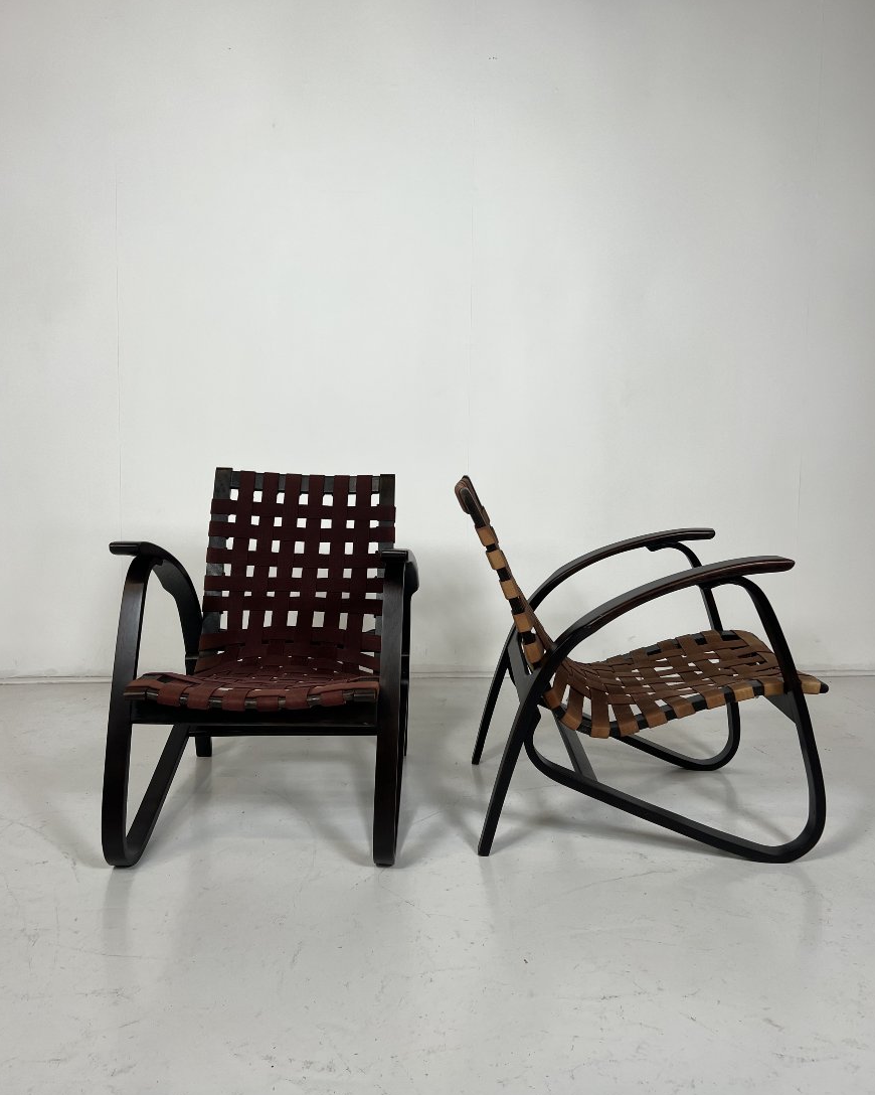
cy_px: 496
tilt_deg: -2.9
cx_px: 432
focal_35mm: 28
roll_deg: +0.3
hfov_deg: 51.5
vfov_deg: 62.1
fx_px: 907
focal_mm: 5.7
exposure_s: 1/101
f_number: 1.5
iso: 32
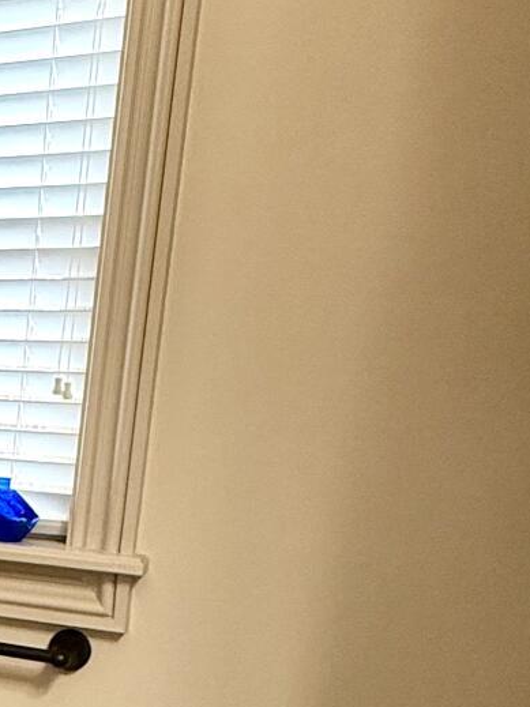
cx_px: -357
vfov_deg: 34.6
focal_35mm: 54
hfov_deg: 20.9
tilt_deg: -7.0
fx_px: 1103
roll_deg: -3.2
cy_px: 553
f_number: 2.2
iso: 250
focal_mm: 2.22
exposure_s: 1/120
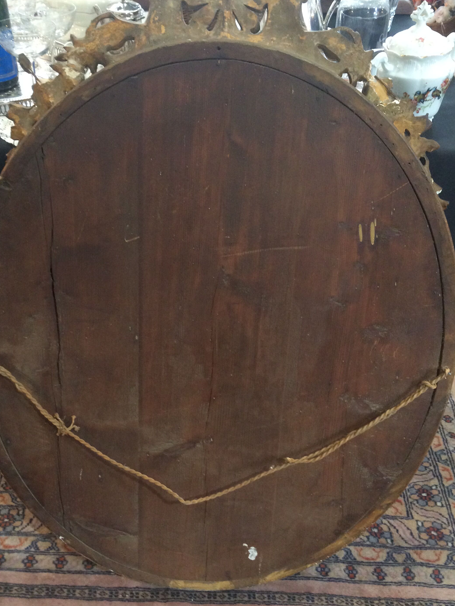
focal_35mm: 34
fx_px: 596
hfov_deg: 41.8
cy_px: 307
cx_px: 208
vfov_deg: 54.0
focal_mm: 4.15
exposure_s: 1/33
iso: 250
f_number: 2.2
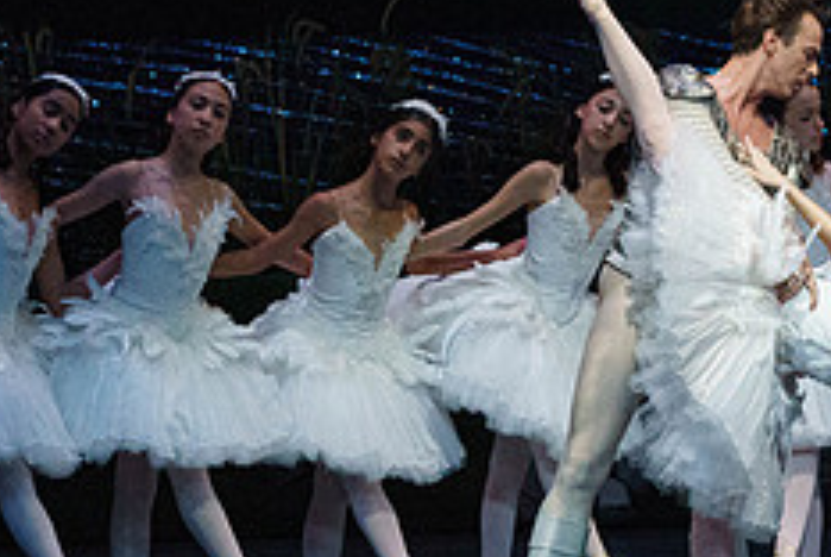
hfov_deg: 2.9
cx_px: 804
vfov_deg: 1.9
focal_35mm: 714
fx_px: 16502
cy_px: 135
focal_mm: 268
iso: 8000
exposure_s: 1/320
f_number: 5.6
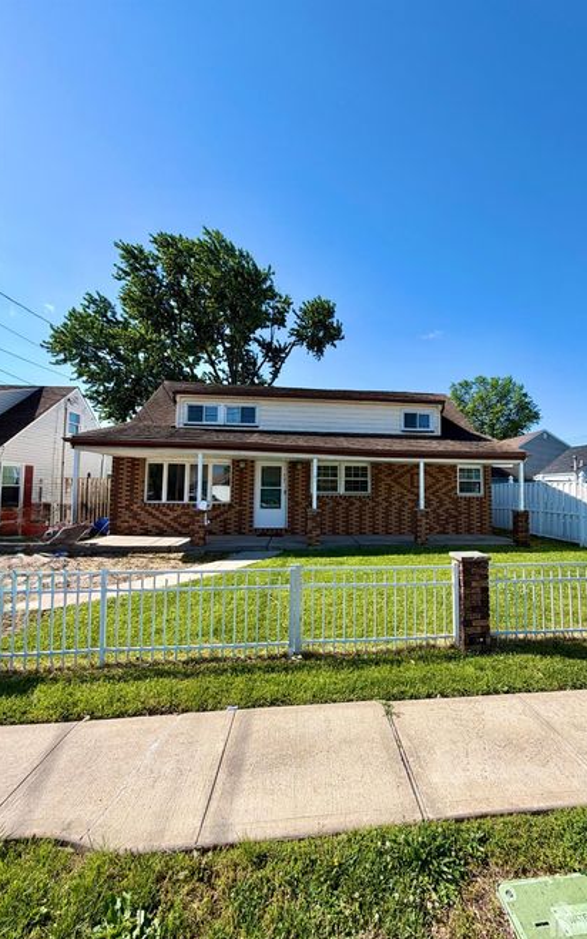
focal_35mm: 15
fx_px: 384
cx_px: 350
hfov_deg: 74.0
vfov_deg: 101.5
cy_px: 473
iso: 20
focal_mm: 2.22
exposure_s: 1/770
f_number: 2.2
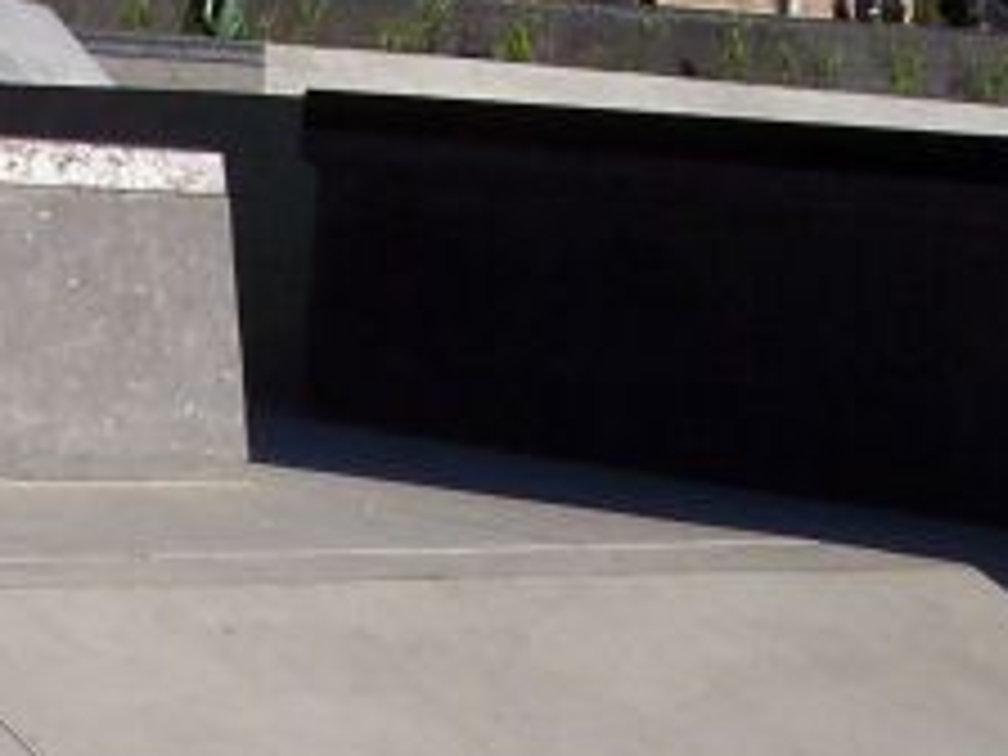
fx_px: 4048
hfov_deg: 13.9
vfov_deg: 10.6
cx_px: -117
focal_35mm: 139
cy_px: 724
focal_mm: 8
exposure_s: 1/750
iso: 100
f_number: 5.6
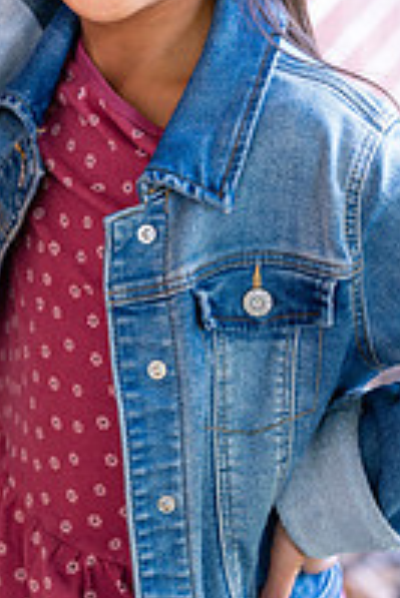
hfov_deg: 9.8
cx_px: 48
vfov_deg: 14.6
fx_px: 2329
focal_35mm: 140
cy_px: 171
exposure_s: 1/100
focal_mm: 62
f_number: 2.8
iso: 640
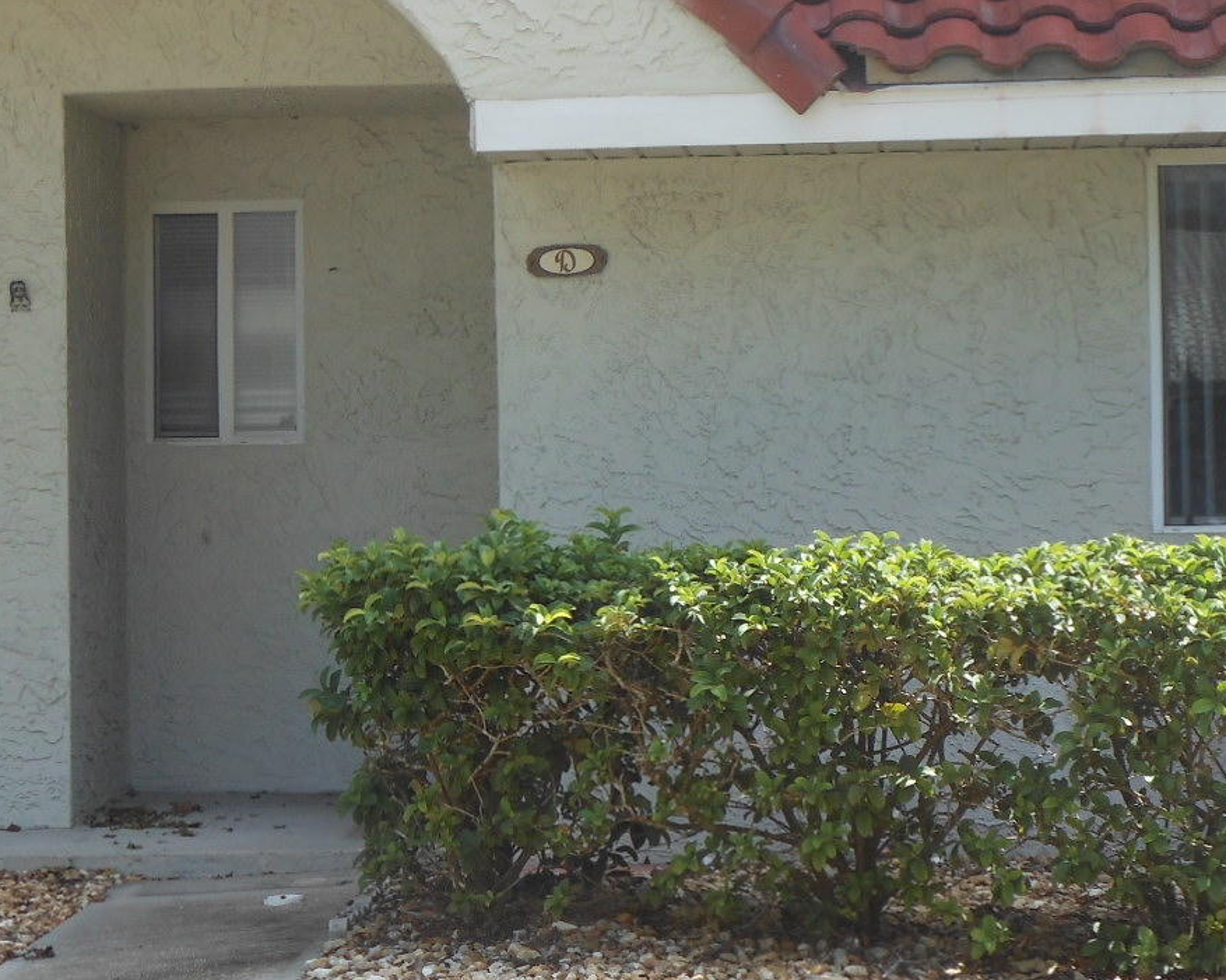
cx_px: 531
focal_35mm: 114
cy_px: 310
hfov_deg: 16.9
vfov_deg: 13.5
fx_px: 4135
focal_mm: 8.9
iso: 80
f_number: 4
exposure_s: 1/250
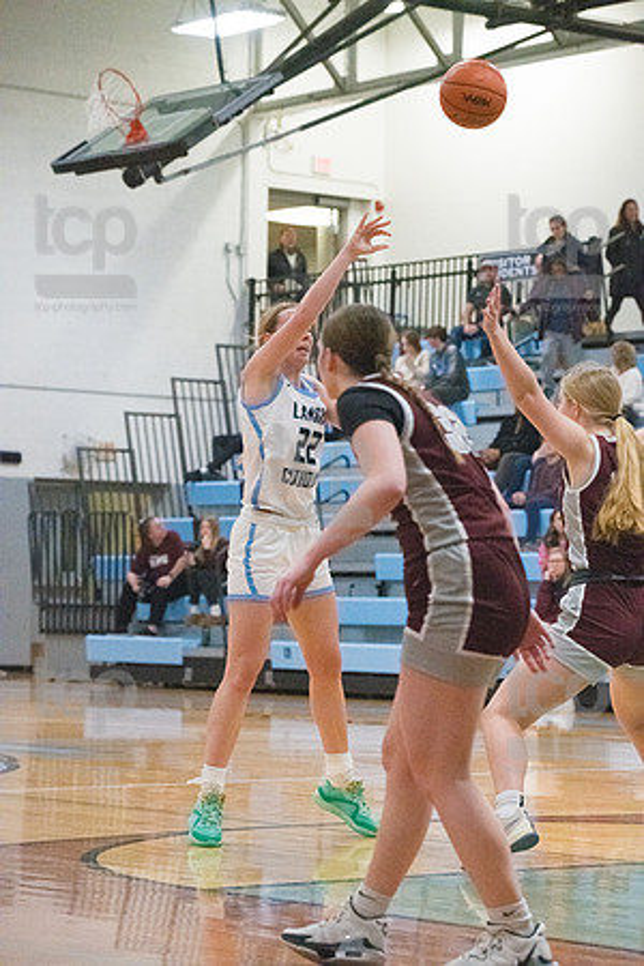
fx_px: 3112
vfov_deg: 17.6
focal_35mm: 116
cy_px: 483
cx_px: 322
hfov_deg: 11.8
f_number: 5
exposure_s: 1/1250
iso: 10000
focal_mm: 116
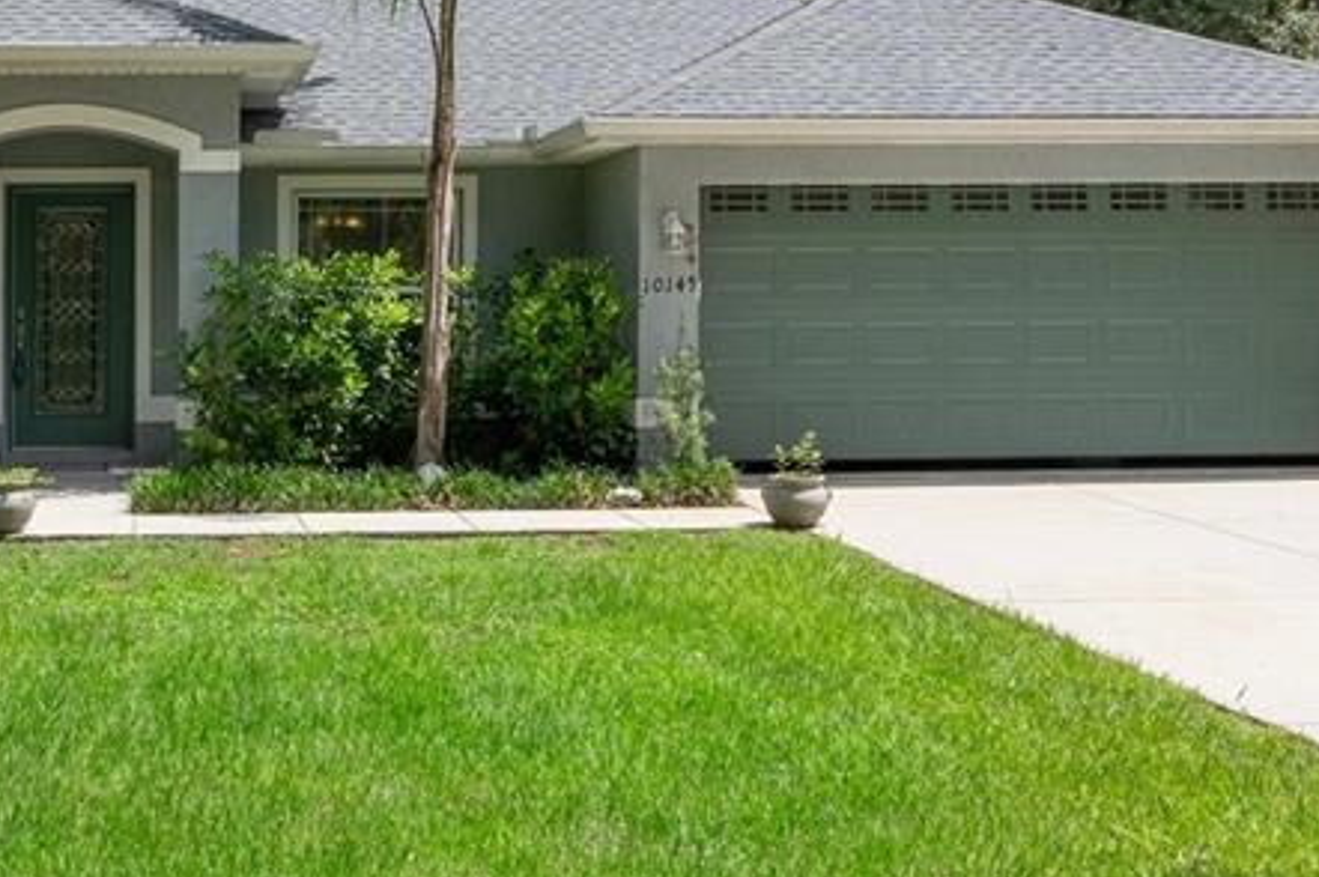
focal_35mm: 52
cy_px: 382
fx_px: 1910
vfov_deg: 25.9
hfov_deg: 37.0
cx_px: 298
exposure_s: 1/750
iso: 320
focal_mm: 15
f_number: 8
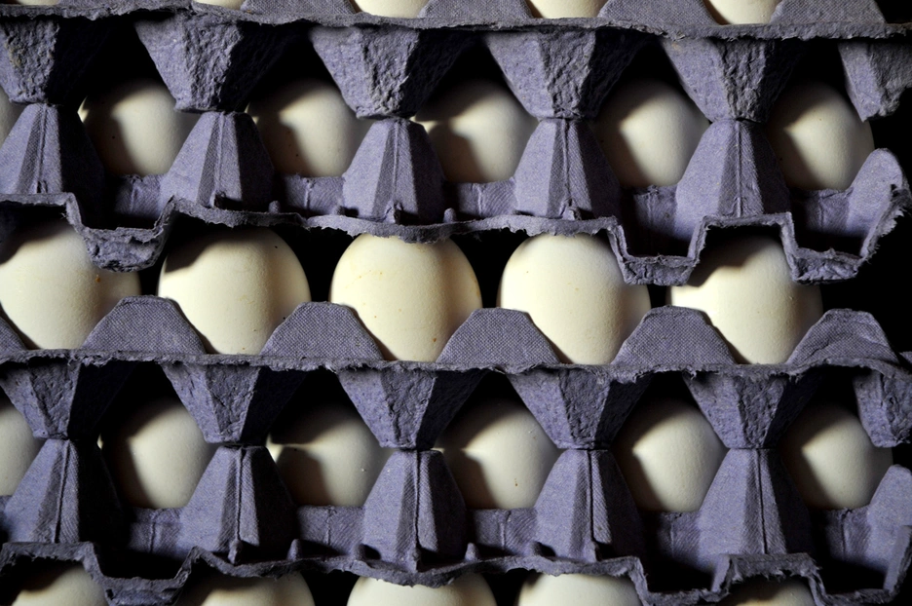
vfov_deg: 13.0
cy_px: 303
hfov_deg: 19.5
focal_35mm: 105
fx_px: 2657
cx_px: 456
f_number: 4.5
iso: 320
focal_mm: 70
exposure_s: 1/50
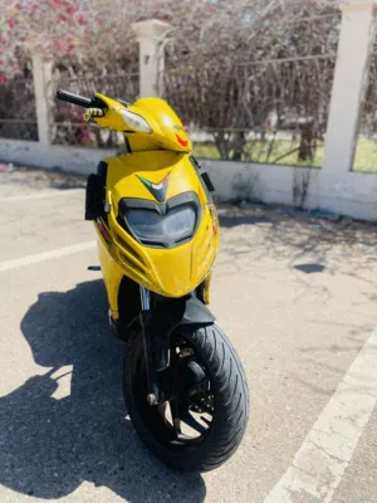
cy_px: 252
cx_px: 188
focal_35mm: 26
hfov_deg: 53.1
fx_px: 378
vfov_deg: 67.3
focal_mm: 4.2
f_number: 1.6
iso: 50
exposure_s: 1/5291
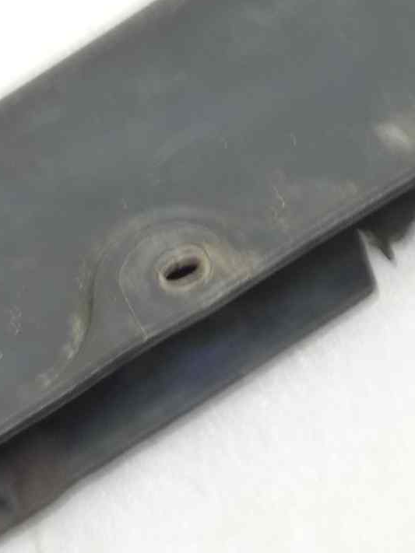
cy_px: 18
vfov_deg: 21.1
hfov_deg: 16.2
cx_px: 353
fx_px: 1439
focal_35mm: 90
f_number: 3.3
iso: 125
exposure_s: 1/8
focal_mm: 4.1
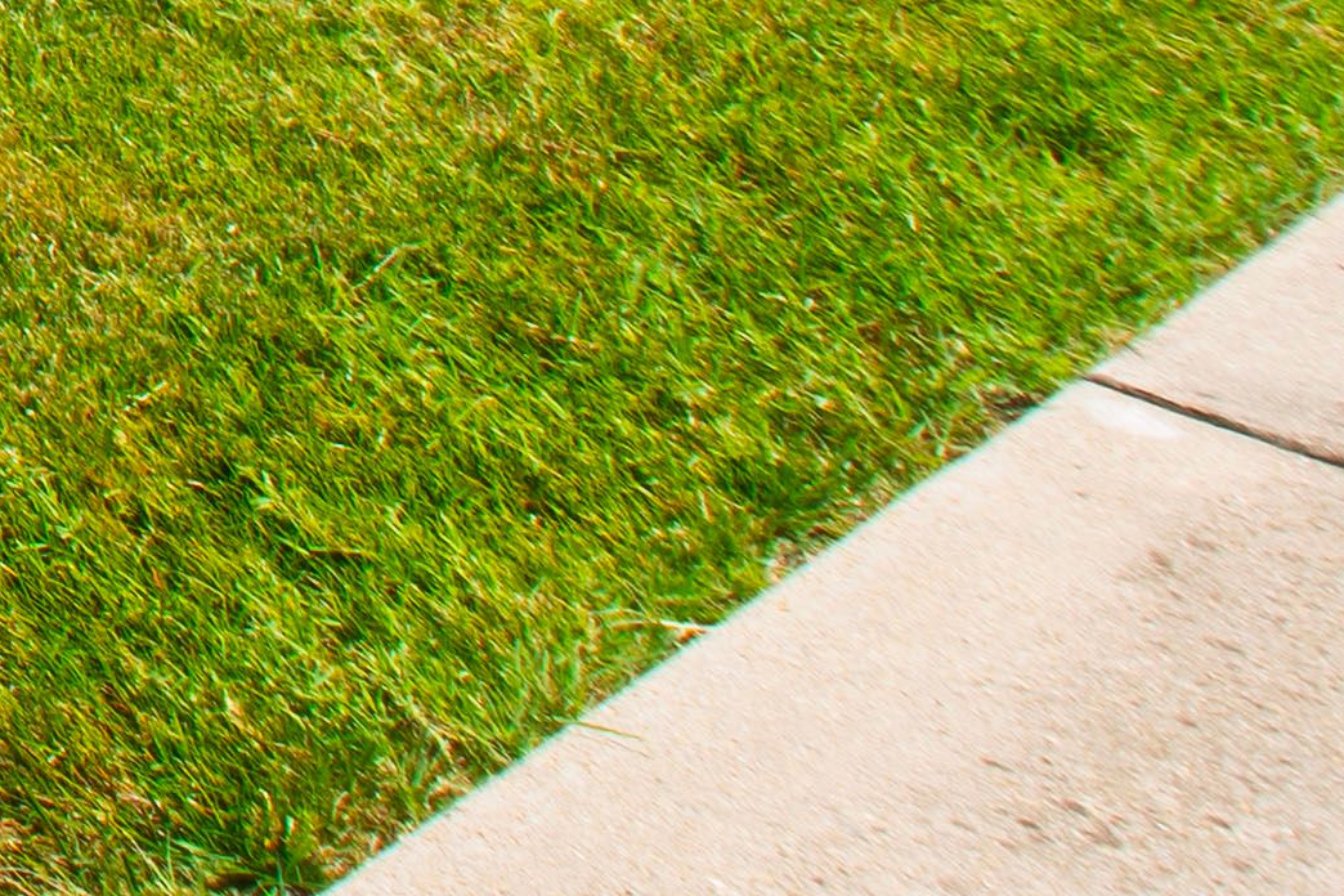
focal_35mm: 80
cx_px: -2129
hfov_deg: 13.8
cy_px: -1401
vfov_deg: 12.4
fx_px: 2986
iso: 100
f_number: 8
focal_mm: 10
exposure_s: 1/160
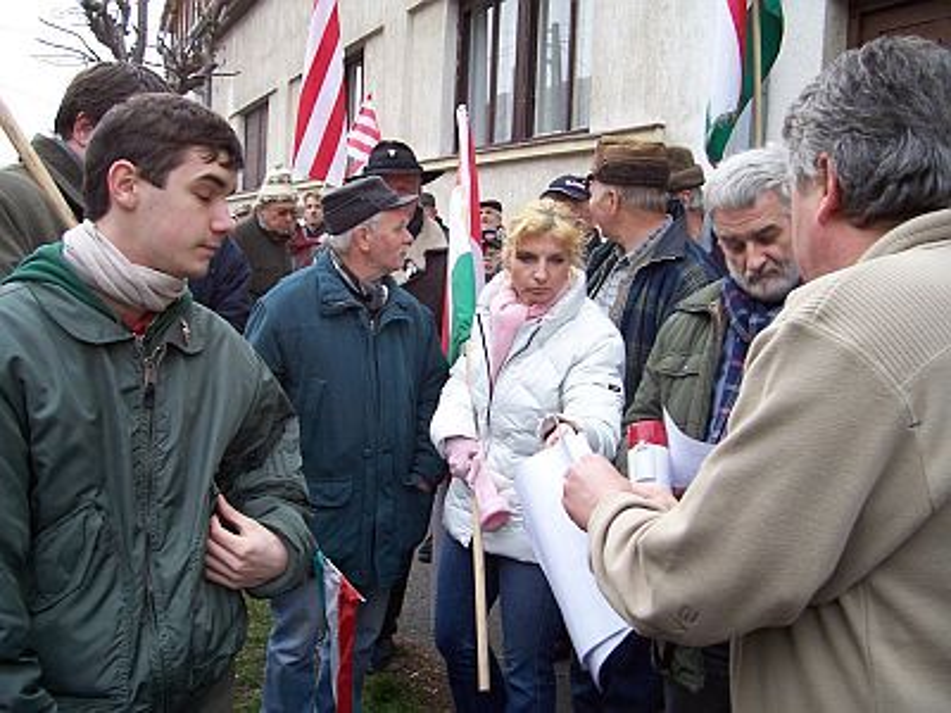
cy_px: 356
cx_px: 476
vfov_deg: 41.8
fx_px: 934
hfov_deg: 54.0
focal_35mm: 34
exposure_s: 1/125
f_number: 2.7
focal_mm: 5.6
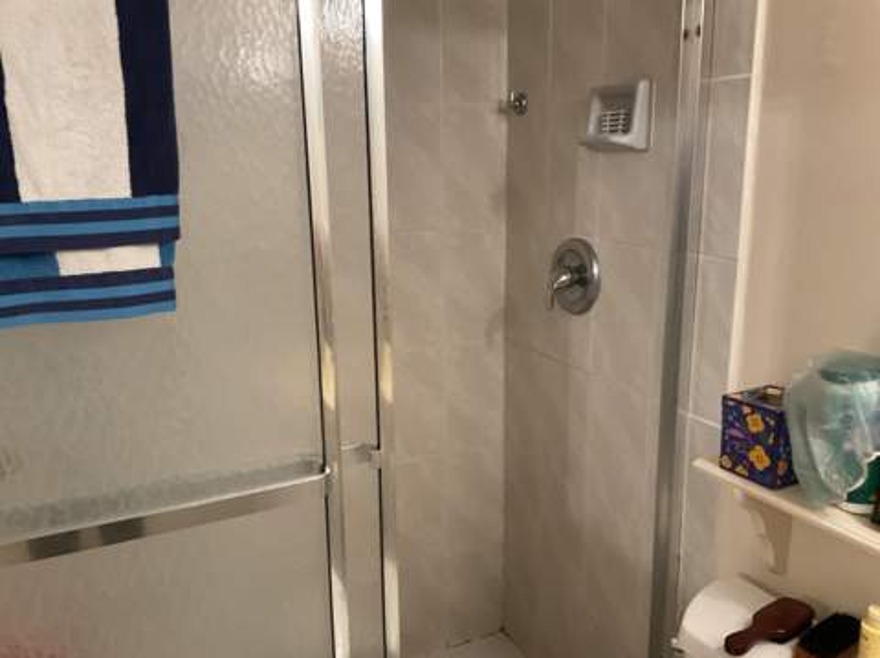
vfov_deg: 48.2
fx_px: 736
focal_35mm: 29
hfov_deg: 61.7
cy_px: 329
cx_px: 440
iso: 160
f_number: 1.8
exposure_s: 1/60
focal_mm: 3
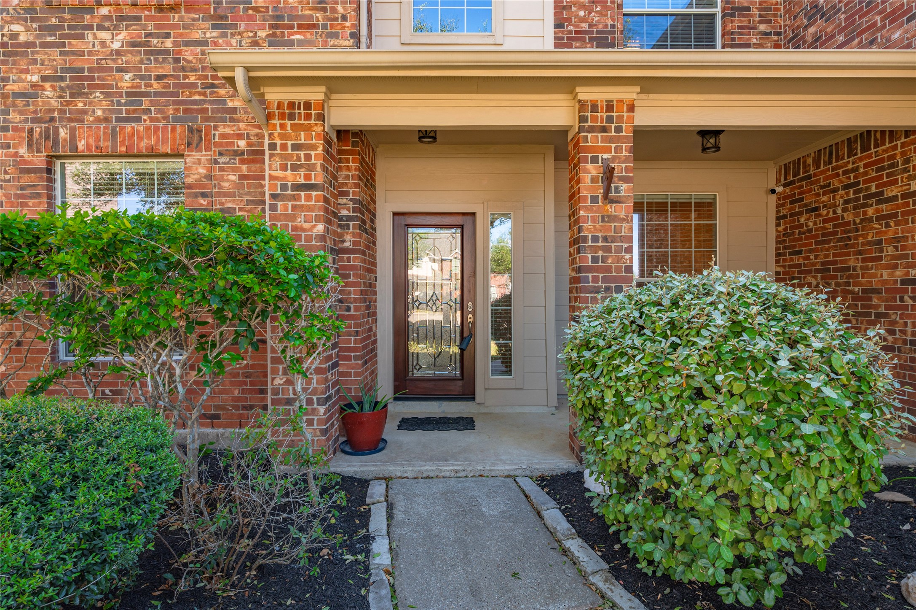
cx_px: 458
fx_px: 458
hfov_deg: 90.0
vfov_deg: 67.3
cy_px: 305
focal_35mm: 18
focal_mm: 18
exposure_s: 1/25
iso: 125
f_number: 13
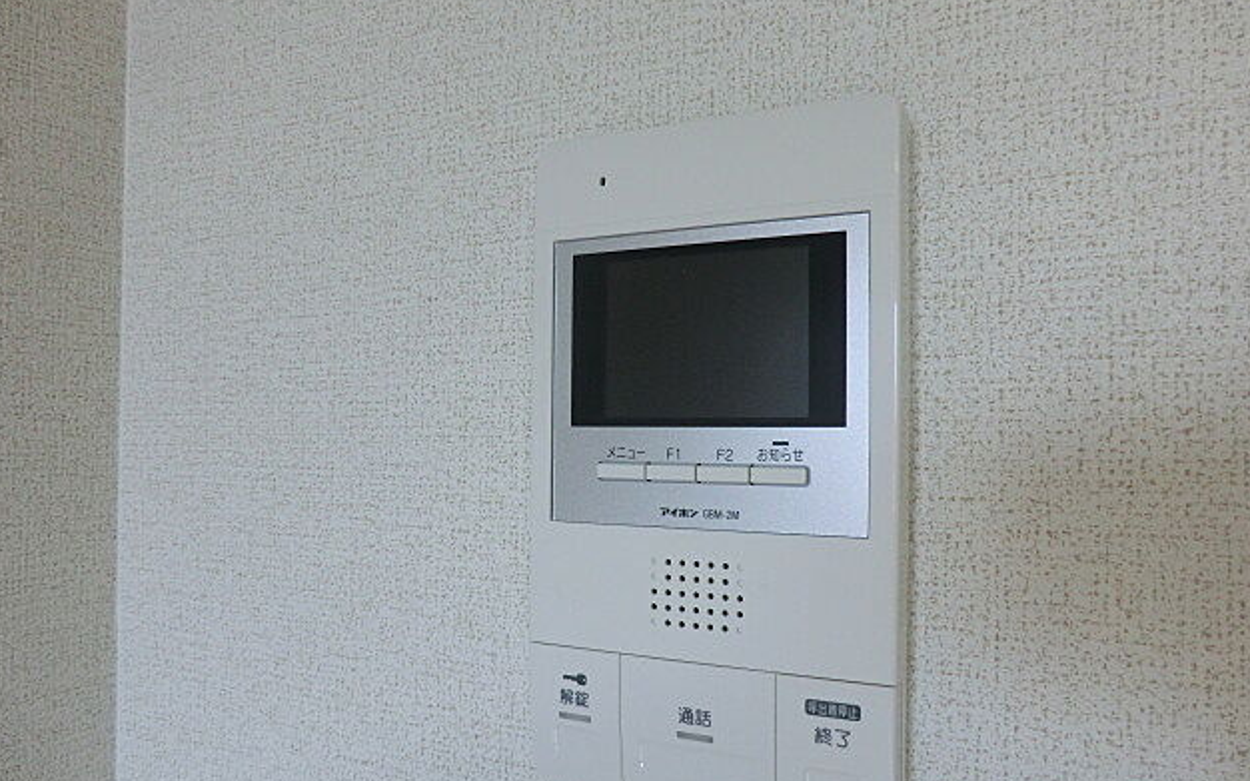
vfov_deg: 47.5
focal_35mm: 26
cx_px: 617
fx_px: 886
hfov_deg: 70.4
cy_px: 439
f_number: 3.2
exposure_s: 1/60
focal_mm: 4.3
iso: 160
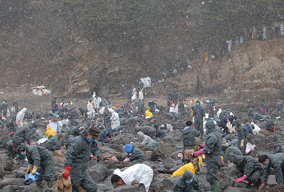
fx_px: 831
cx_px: 142
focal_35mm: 105
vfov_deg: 13.2
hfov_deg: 19.4
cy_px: 96
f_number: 2.8
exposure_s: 1/320
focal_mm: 70
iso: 100
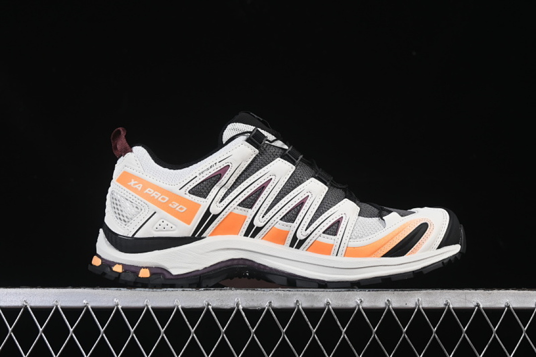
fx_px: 1117
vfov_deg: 18.2
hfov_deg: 27.0
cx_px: 268
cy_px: 178
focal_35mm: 75
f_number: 8
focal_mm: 50
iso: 160
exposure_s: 1/80
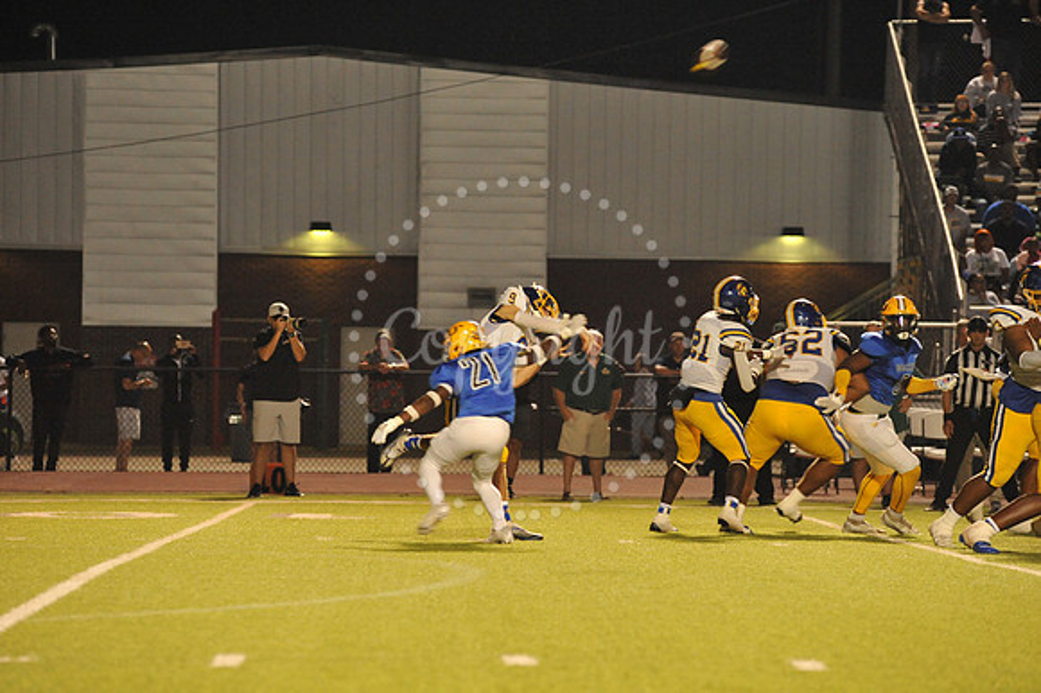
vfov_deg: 6.9
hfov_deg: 10.3
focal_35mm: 200
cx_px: 520
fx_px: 5780
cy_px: 346
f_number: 5.6
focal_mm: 200
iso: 5000
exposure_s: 1/200
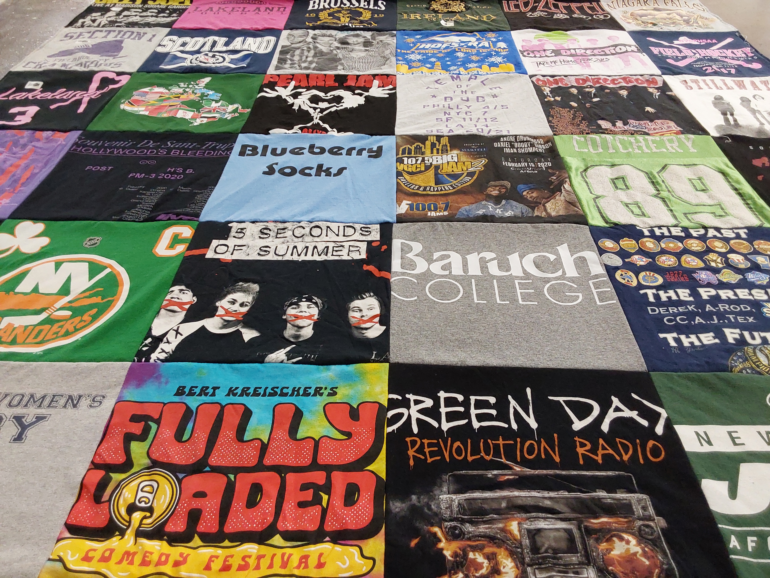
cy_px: 289
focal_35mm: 28
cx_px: 385
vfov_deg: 49.7
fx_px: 623
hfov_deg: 63.4
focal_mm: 2.91
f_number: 1.9
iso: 160
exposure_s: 1/60
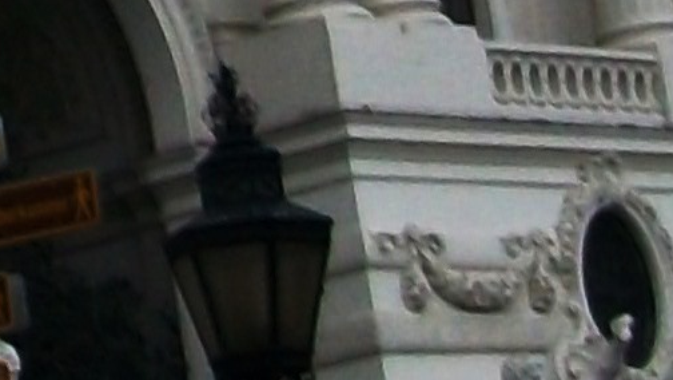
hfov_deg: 8.3
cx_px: -338
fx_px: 4552
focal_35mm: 255
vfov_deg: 4.6
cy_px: -704
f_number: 2.8
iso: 80
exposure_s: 1/160
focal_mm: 5.7
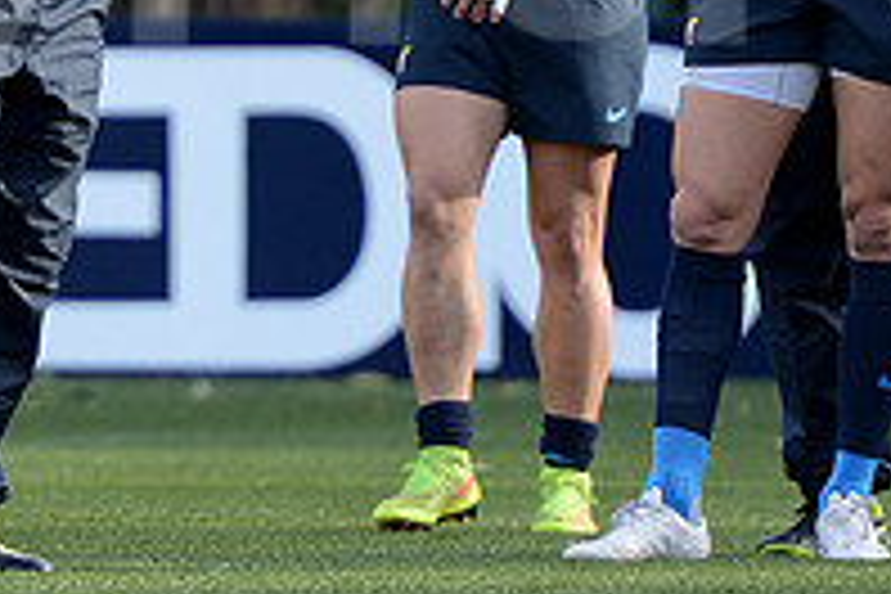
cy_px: -110
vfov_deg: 1.7
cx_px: 495
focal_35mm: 791
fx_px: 19576
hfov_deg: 2.6
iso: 800
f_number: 4
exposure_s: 1/1000
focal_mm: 270
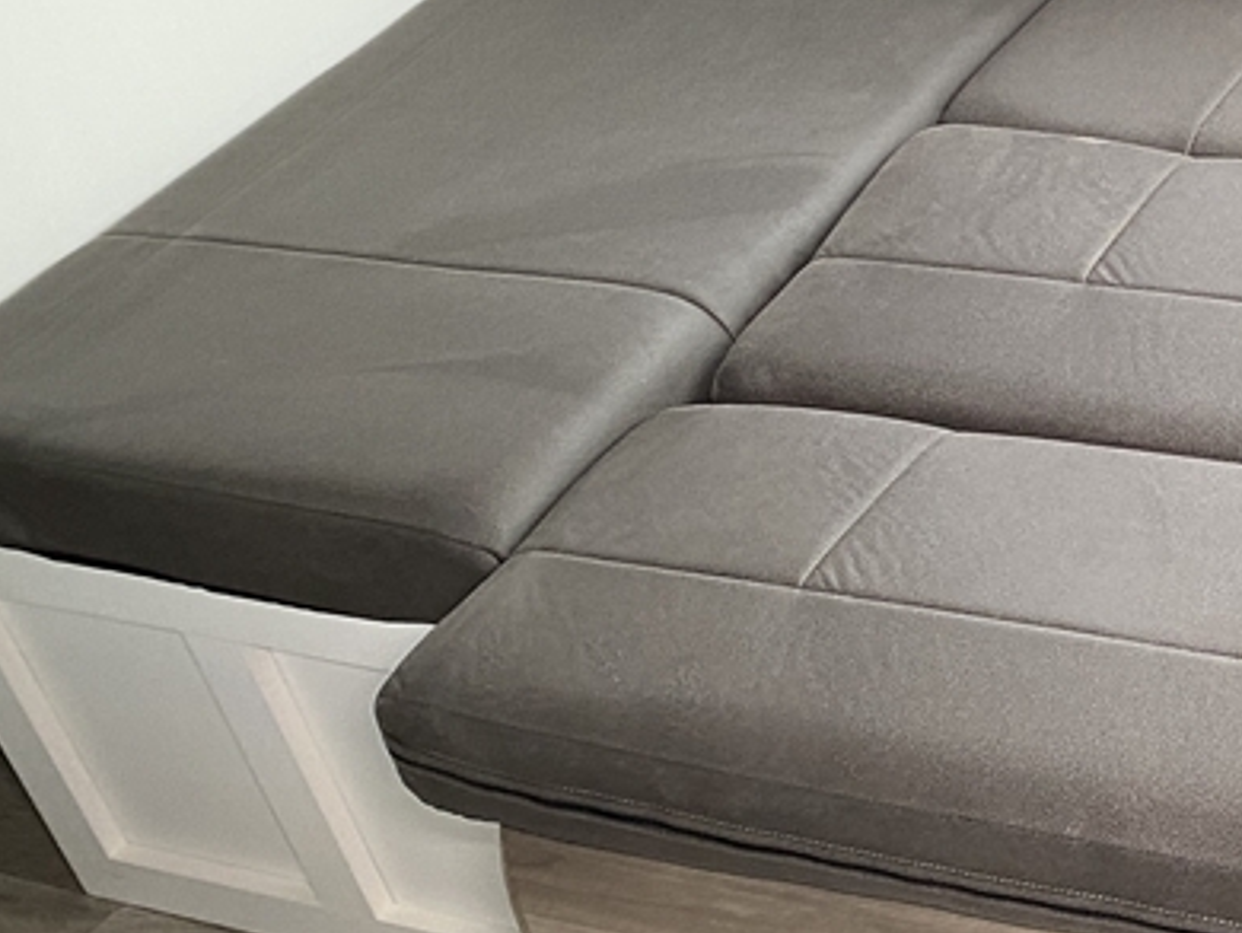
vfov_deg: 18.4
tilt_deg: -35.8
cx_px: 1646
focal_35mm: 80
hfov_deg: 21.8
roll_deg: +6.8
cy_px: 398
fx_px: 2872
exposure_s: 1/82
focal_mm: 4.25
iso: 125
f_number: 1.8
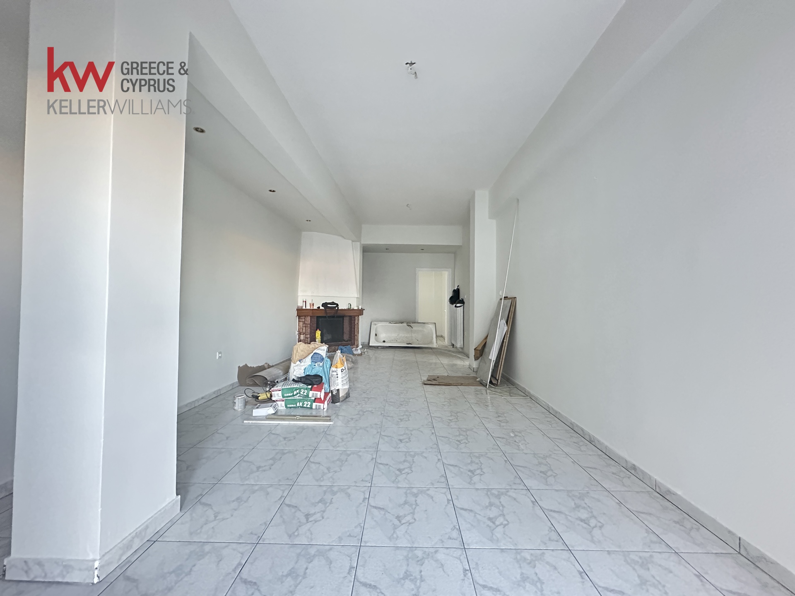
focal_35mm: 14
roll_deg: +0.2
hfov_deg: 102.1
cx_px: 398
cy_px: 298
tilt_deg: +1.6
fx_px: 322
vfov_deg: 85.7
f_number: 2.2
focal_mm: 2.22
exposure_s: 1/60
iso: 1000
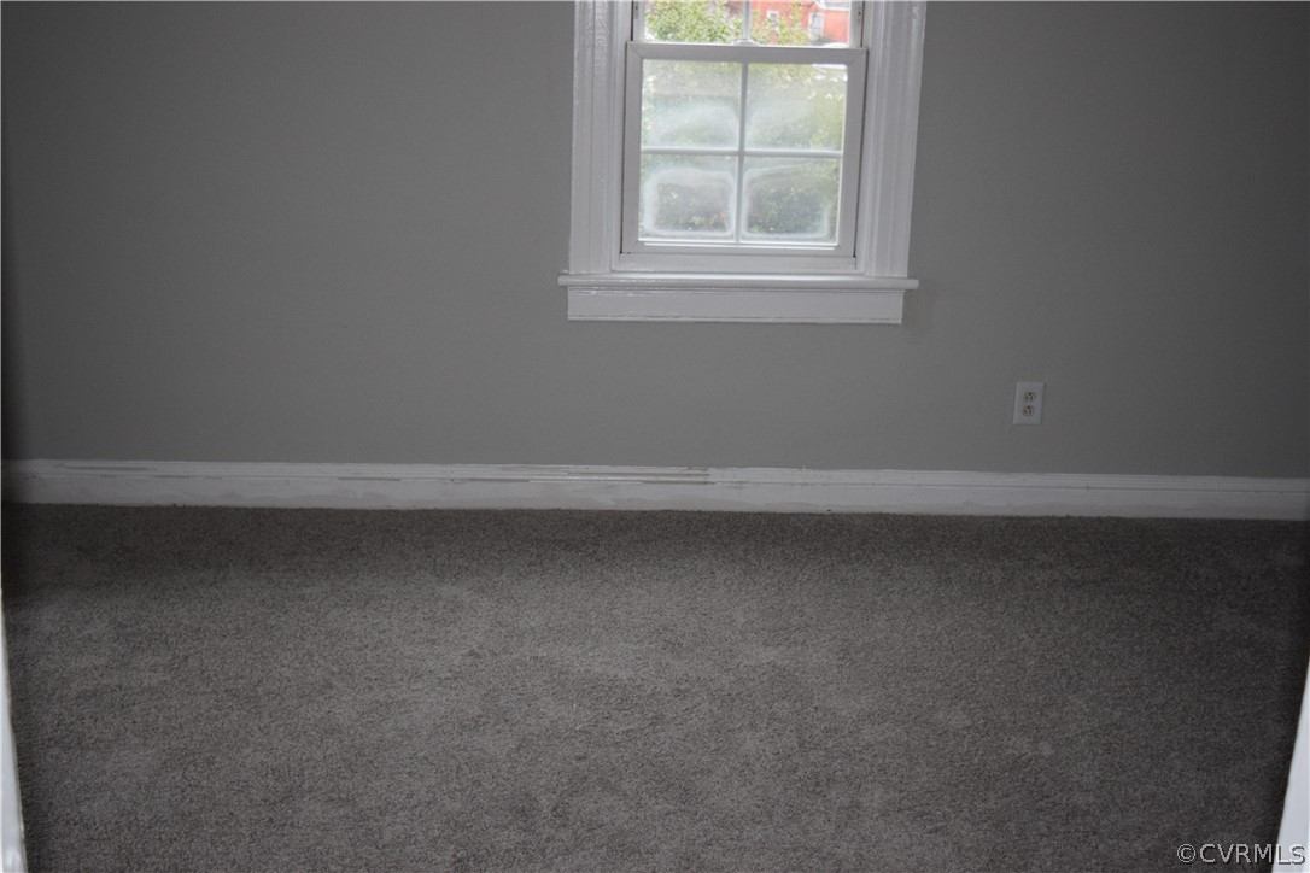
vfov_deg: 30.8
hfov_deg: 45.0
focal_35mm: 44
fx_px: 1583
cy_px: 436
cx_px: 655
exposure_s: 1/60
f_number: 4.2
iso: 1600
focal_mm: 29
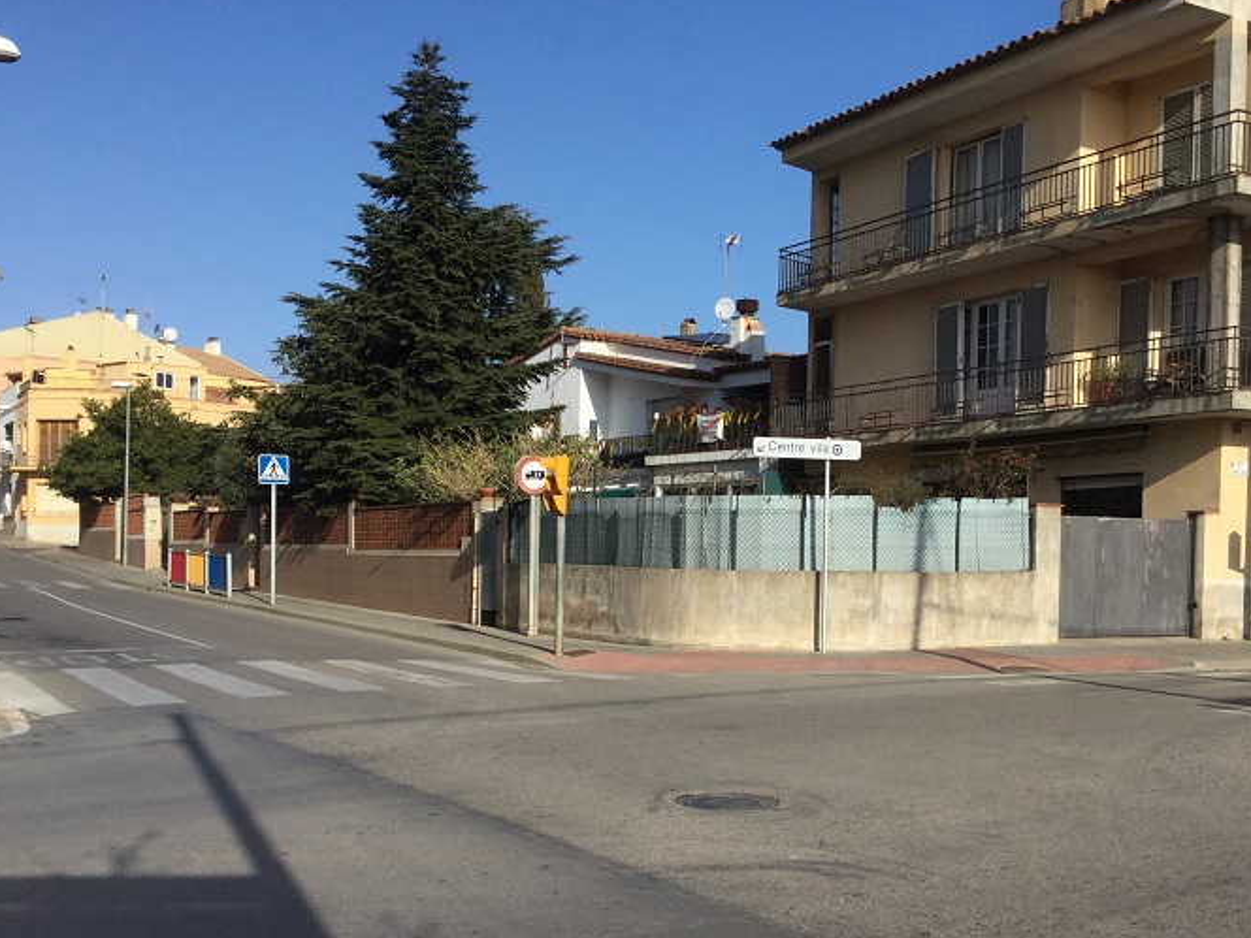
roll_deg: -1.5
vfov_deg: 34.1
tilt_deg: -4.0
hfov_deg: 44.8
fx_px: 1518
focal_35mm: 42
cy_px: 596
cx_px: 658
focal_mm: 3.3
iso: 25
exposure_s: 1/1597
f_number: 2.4
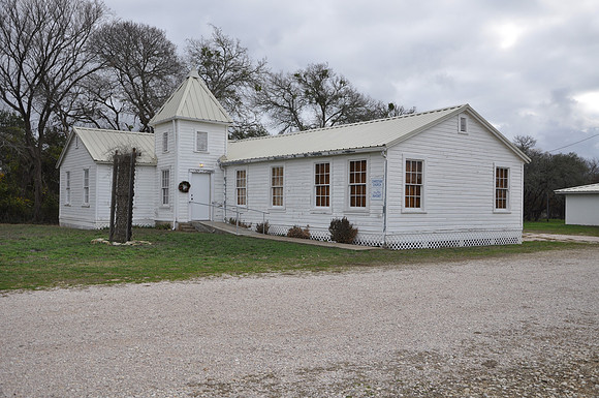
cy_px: 199
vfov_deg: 39.9
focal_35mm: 33
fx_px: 548
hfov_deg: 57.3
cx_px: 300
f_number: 6.3
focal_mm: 22
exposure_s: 1/160
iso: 200
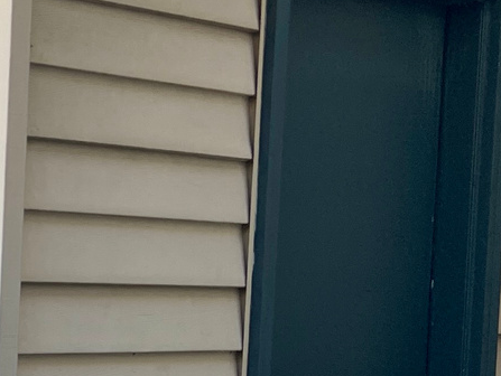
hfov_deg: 13.7
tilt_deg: -5.2
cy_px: 374
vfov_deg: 12.3
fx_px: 1724
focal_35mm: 119
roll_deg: -1.0
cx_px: -539
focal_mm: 5.7
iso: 50
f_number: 1.5
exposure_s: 1/371
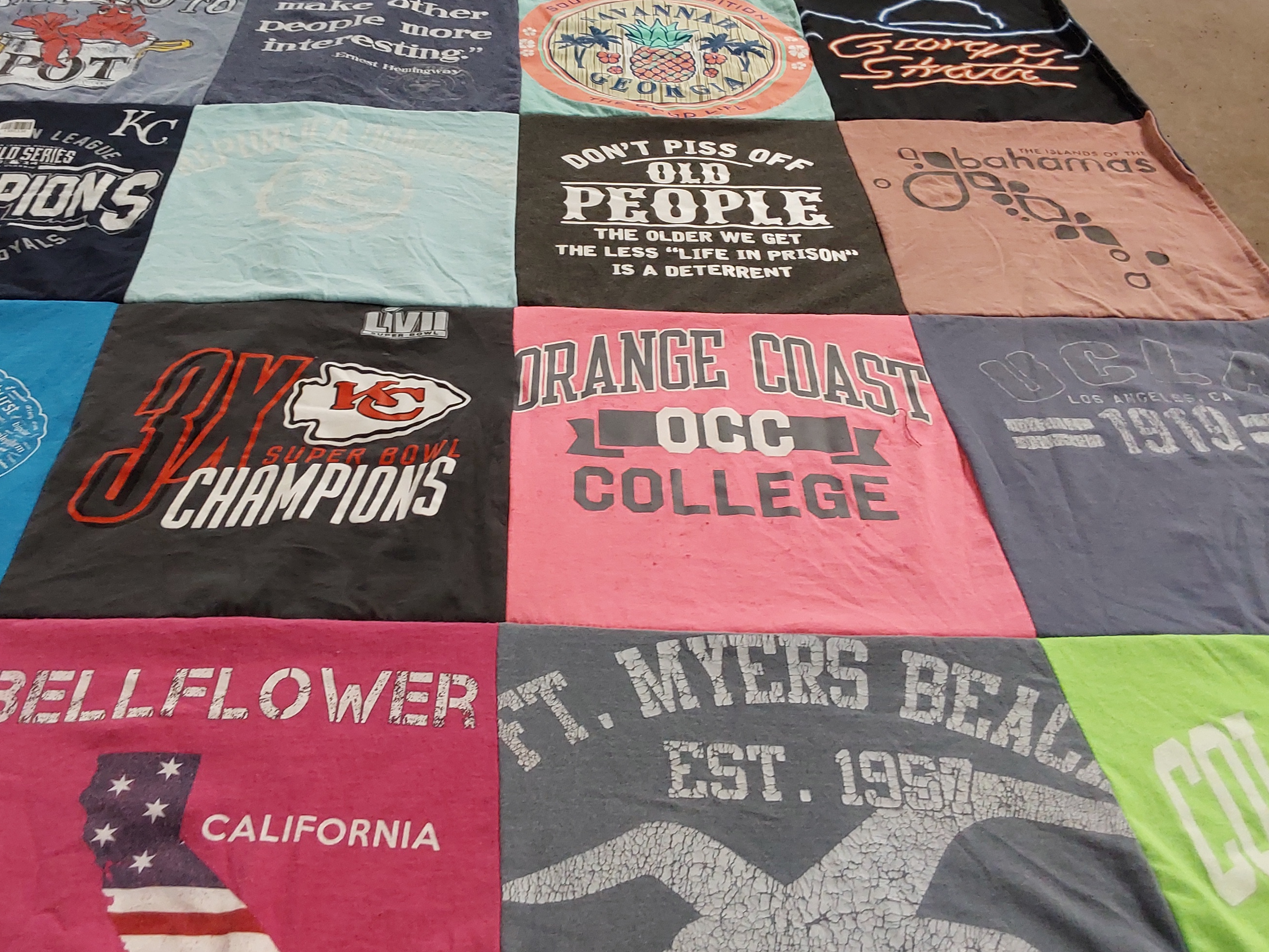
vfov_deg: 40.6
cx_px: 524
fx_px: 1283
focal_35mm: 35
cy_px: 399
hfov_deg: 52.4
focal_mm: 2.91
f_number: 1.9
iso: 100
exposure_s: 1/60
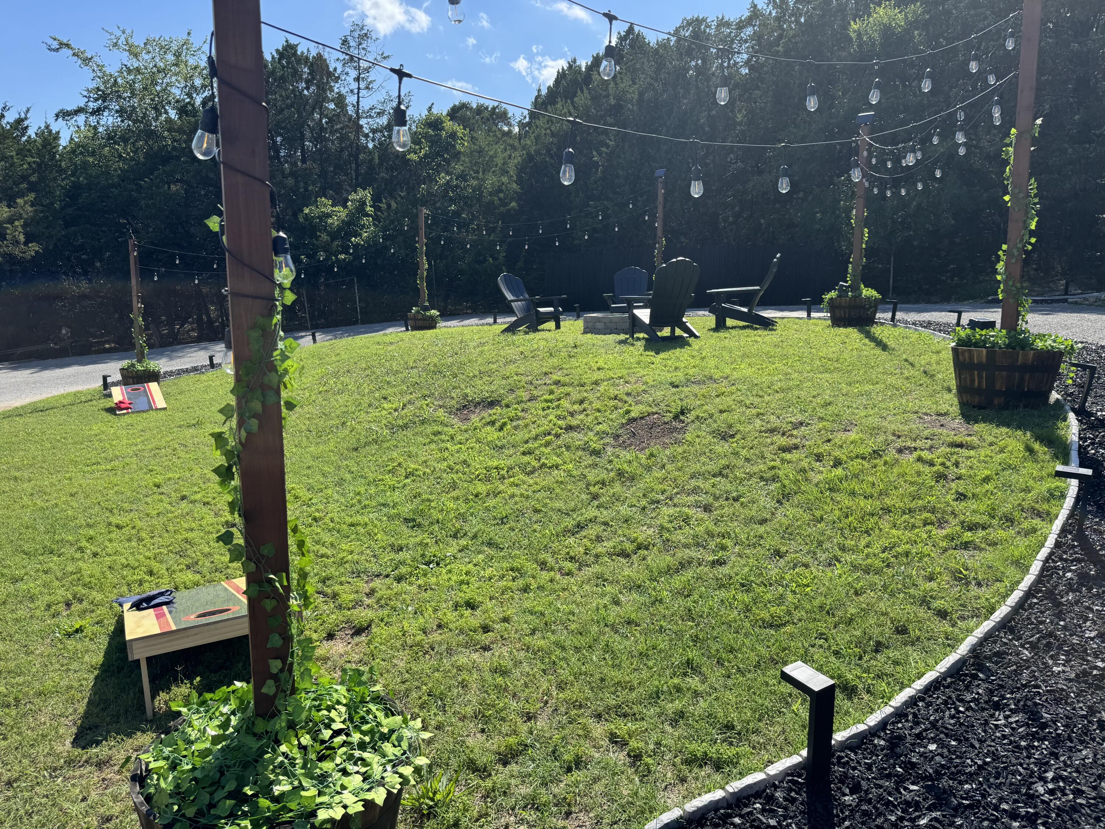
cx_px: 552
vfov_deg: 56.8
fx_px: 766
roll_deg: -1.0
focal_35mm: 24
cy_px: 414
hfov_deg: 71.6
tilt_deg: -9.8
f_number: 1.78
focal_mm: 6.76
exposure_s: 1/2710
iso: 80
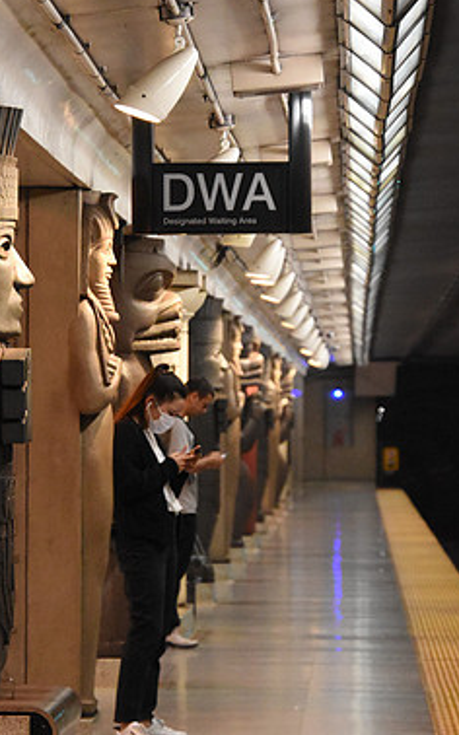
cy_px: 381
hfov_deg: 4.8
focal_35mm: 272
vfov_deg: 7.7
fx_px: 5448
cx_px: 98
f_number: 5.3
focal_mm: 116
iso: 6400
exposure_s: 1/180
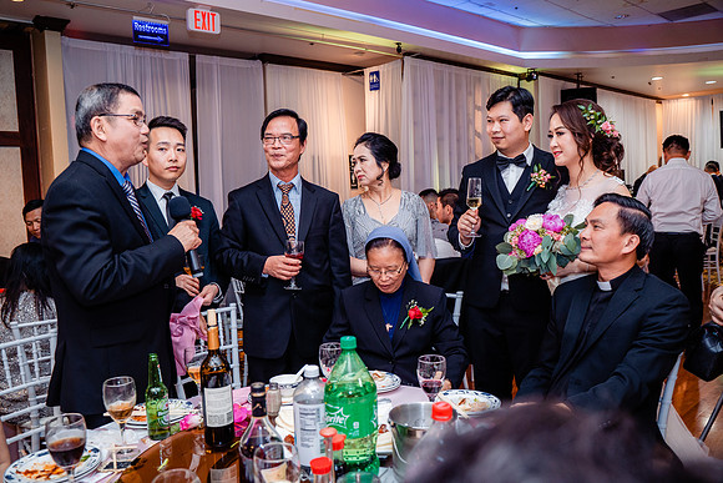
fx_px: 562
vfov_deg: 46.4
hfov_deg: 65.5
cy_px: 242
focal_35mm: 28
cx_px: 362
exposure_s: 1/125
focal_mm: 28
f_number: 4.5
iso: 1600
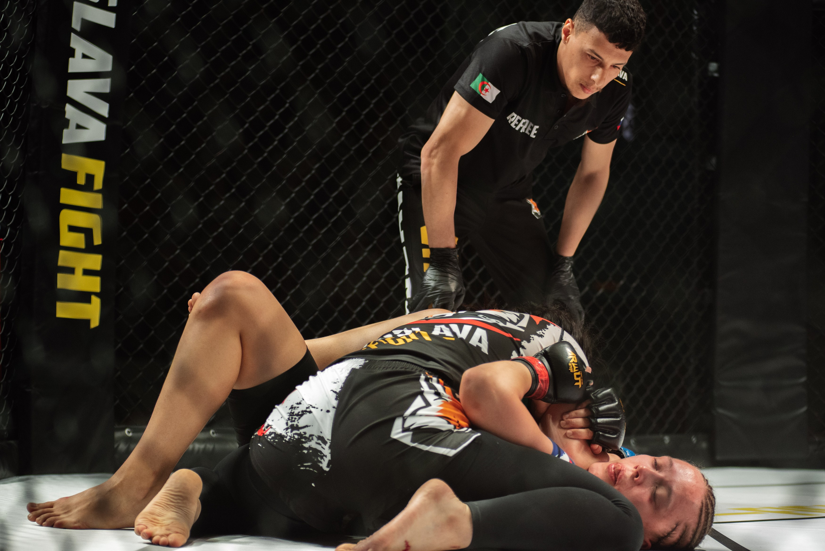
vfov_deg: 17.1
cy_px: 276
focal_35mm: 80
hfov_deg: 25.4
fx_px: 1834
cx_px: 412
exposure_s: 1/500
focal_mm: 80
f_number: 4
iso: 2000
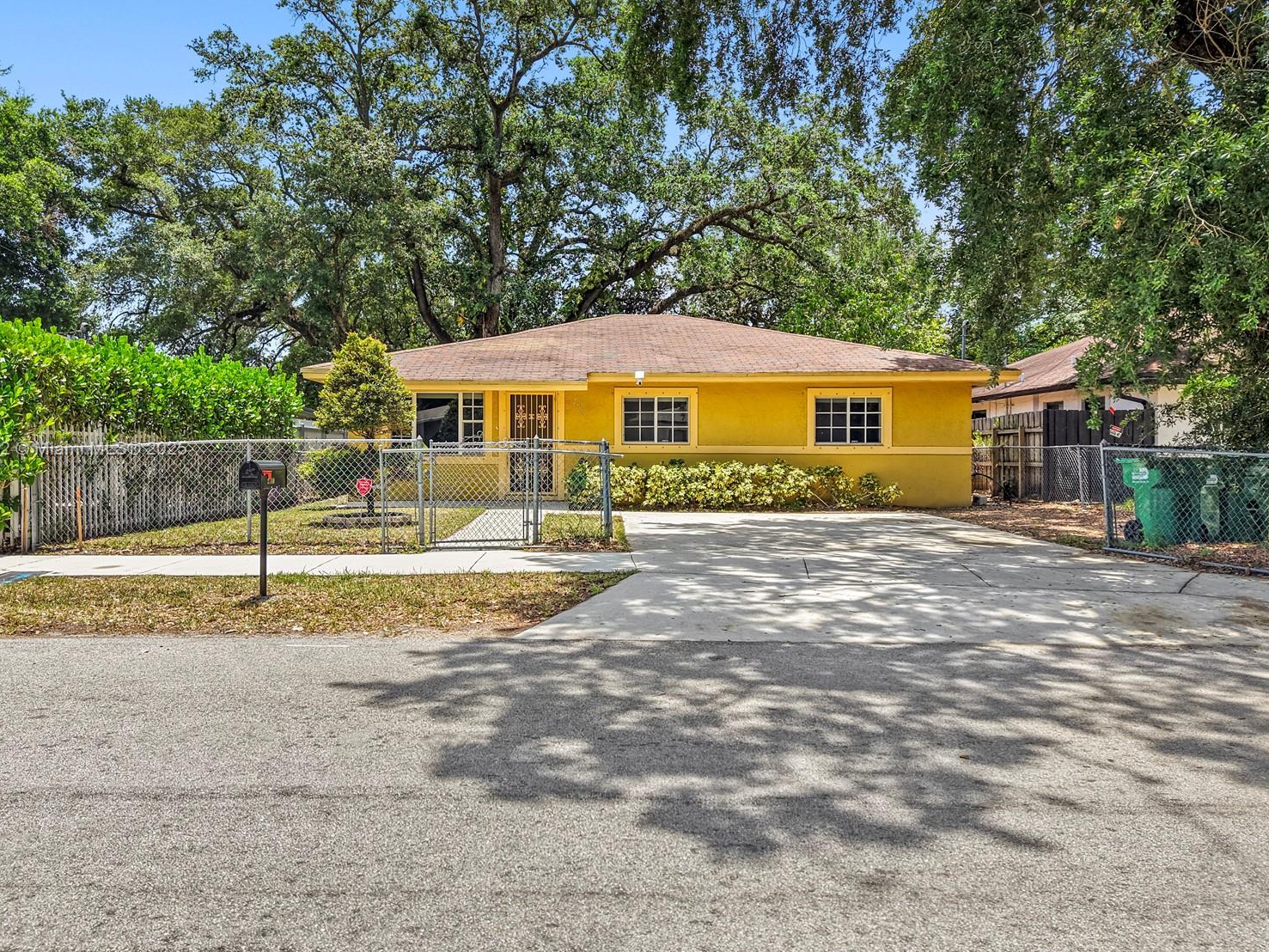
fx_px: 953
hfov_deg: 67.2
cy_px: 450
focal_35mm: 26
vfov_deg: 53.0
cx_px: 600
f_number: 1.8
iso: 180
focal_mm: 8.67
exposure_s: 1/1600
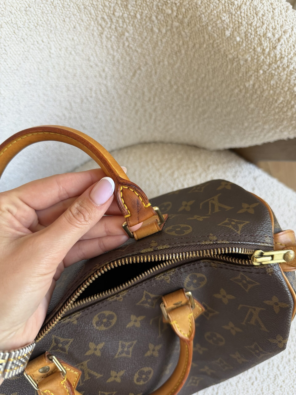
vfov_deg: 71.6
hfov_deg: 56.8
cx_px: 148
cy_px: 198
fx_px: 274
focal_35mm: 24
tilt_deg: -75.3
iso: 200
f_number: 1.78
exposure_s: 1/121
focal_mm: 6.76
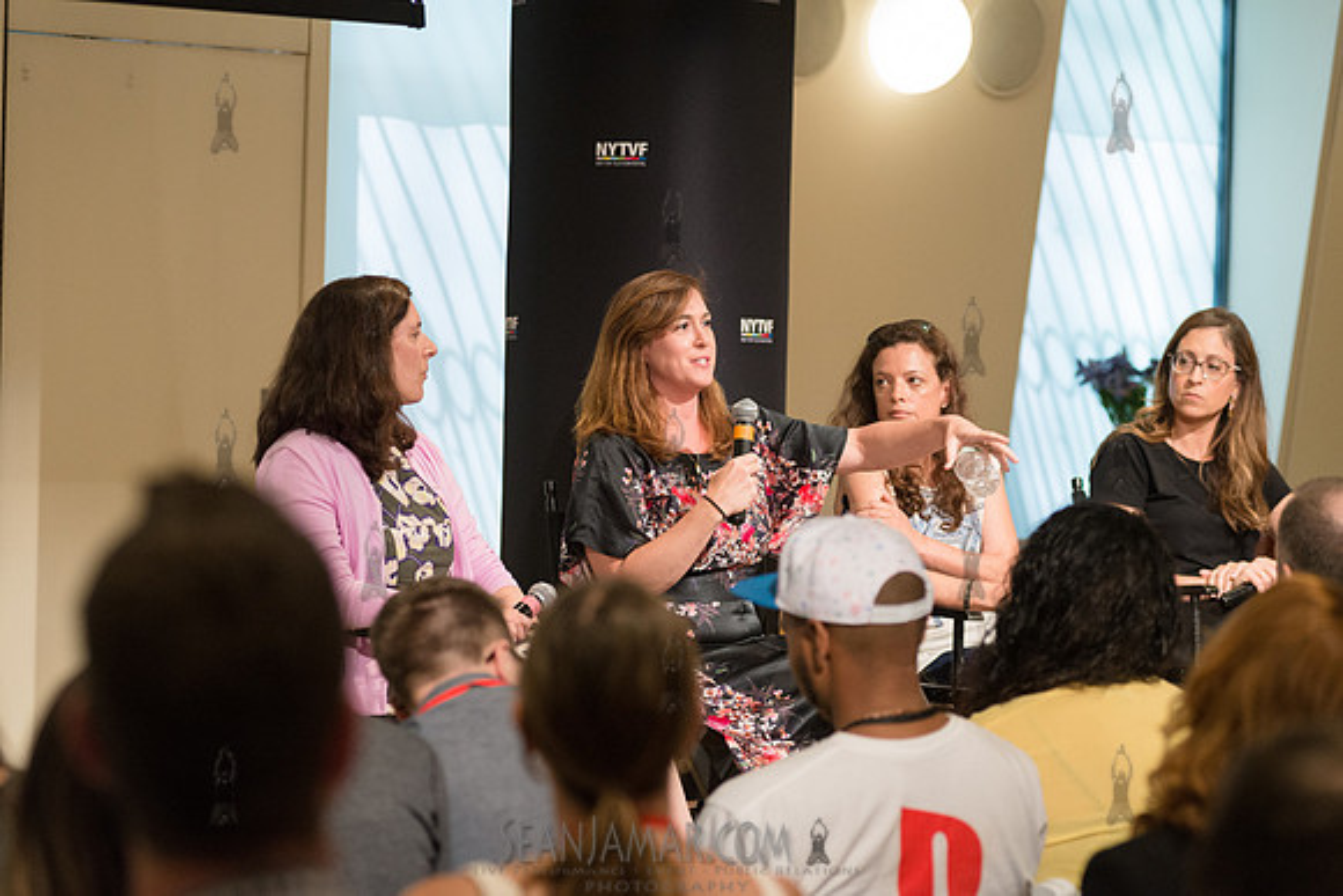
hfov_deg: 19.5
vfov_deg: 13.0
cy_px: 448
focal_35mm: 105
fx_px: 3918
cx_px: 672
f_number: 4
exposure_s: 1/200
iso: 2500
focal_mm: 105
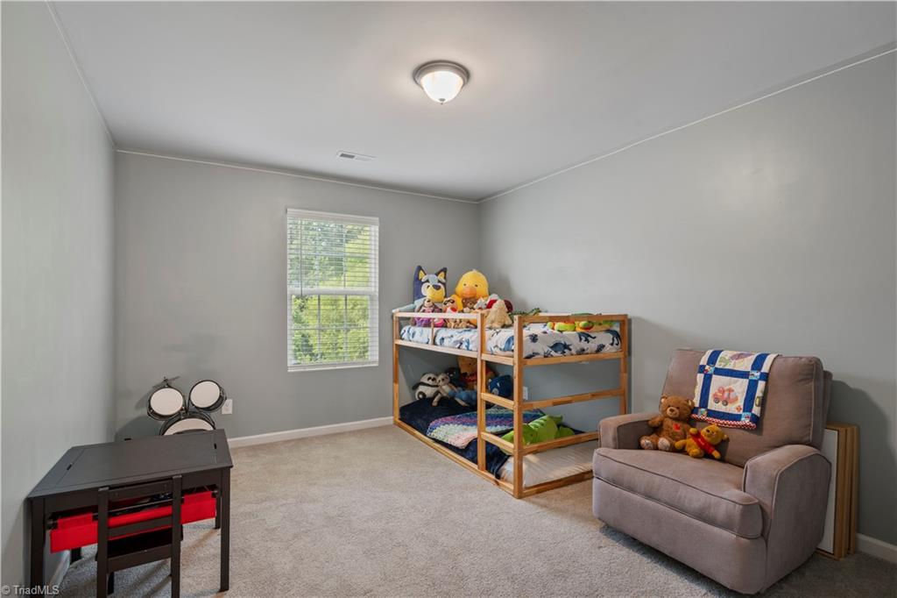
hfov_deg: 91.6
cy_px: 299
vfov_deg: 68.8
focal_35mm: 18
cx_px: 448
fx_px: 436
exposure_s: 1/25
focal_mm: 17.5
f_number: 9
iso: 640
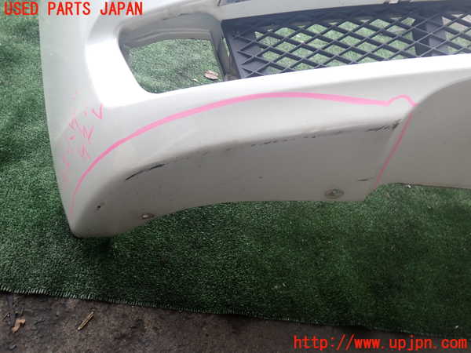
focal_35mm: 30
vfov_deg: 46.8
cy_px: 176
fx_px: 408
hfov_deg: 60.0
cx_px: 236
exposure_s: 1/200
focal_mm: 5.4
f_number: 2.3
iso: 100
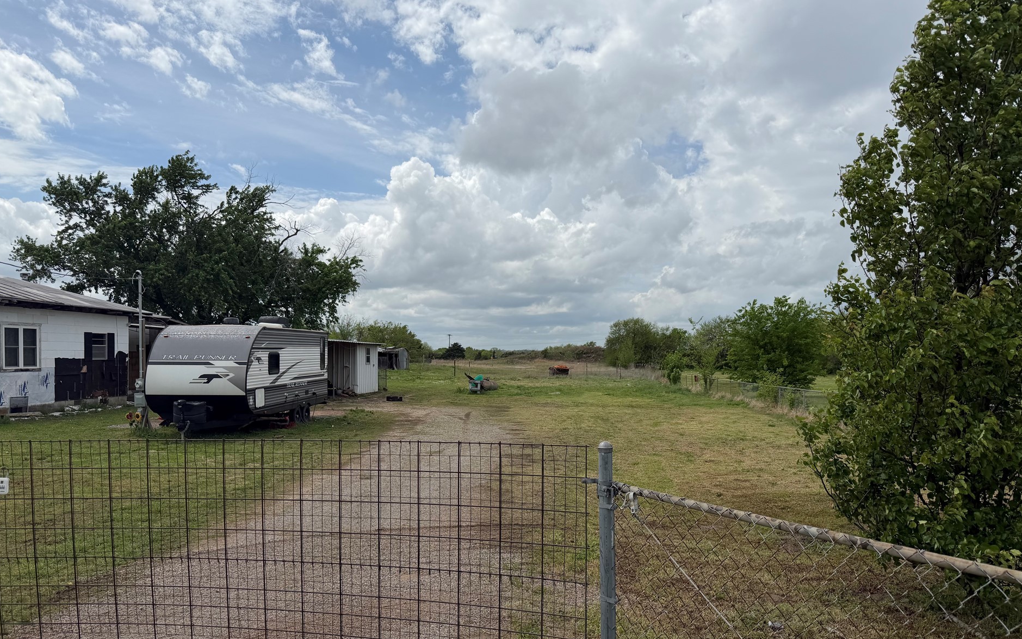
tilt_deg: -0.3
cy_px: 357
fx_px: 724
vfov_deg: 47.5
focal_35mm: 26
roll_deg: +0.7
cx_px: 514
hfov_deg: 70.4
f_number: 1.78
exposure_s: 1/11905
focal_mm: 6.76
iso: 80
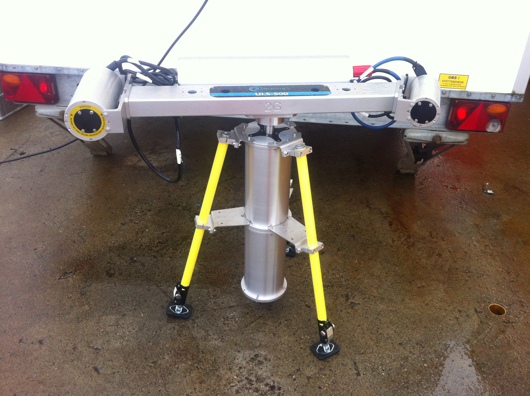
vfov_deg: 40.6
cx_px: 265
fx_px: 535
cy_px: 198
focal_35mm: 35
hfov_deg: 52.7
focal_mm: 3.85
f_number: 2.8
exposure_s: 1/120
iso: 125
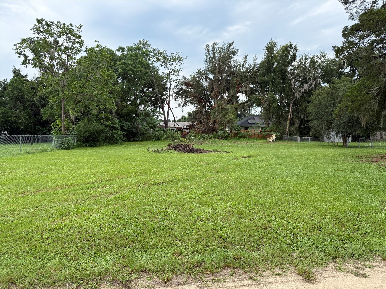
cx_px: 193
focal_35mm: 24
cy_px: 144
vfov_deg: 56.8
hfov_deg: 71.6
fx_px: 268
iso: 100
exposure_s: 1/1437
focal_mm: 6.76
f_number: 1.78
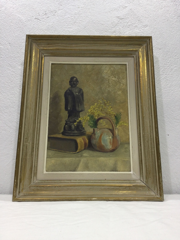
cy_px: 120
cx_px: 90
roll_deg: +0.4
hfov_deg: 45.4
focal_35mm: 31
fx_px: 215
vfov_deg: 58.4
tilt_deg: +11.1
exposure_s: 1/50
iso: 25
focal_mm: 3.3
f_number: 2.4
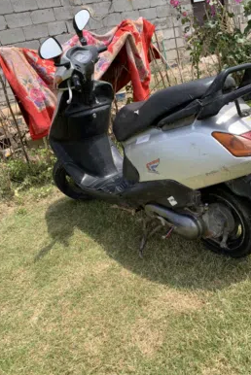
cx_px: 141
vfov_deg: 65.4
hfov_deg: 46.4
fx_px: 292
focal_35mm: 28
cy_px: 188
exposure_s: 1/1220
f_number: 1.8
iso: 25
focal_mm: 4.25
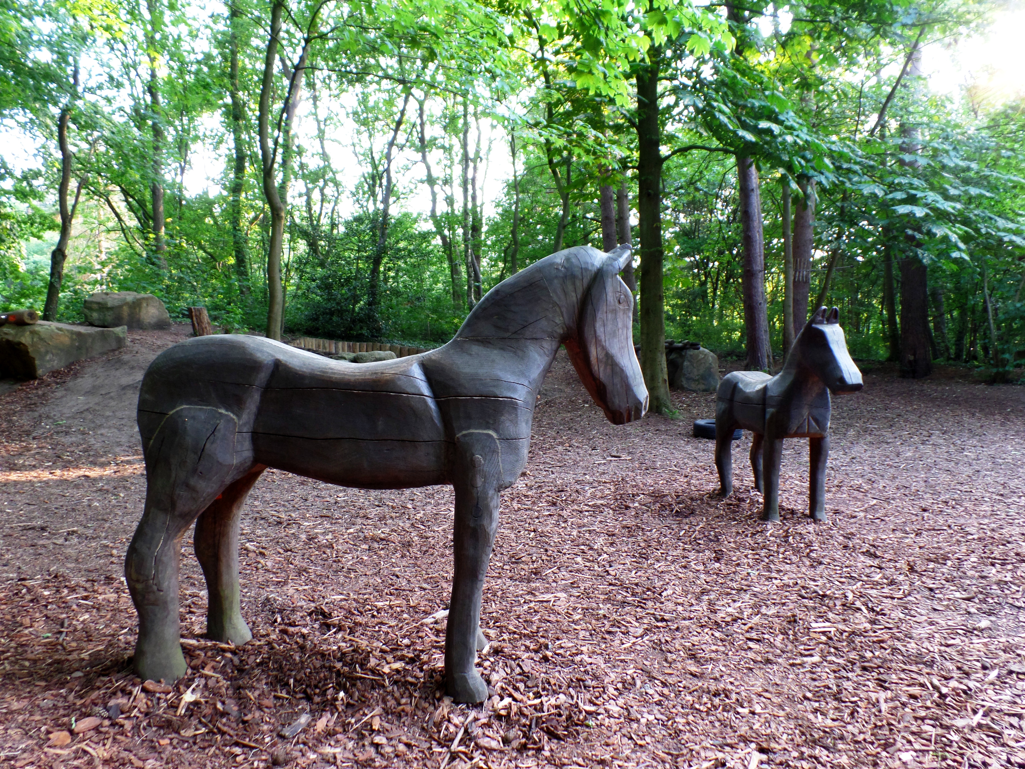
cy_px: 384
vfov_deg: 58.9
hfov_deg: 73.9
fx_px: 681
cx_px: 512
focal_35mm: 23
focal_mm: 4.1
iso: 120
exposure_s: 1/30
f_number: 2.8
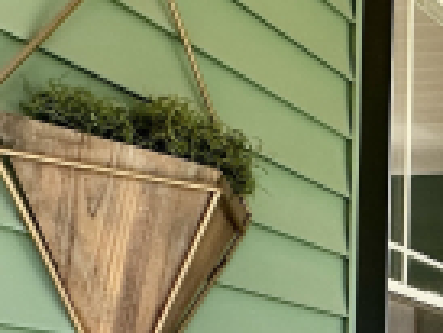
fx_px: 871
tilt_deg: +2.6
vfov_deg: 20.0
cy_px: 427
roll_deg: -0.5
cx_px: 855
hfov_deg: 19.1
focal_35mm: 68
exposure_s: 1/99
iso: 125
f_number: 2.2
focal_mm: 2.22
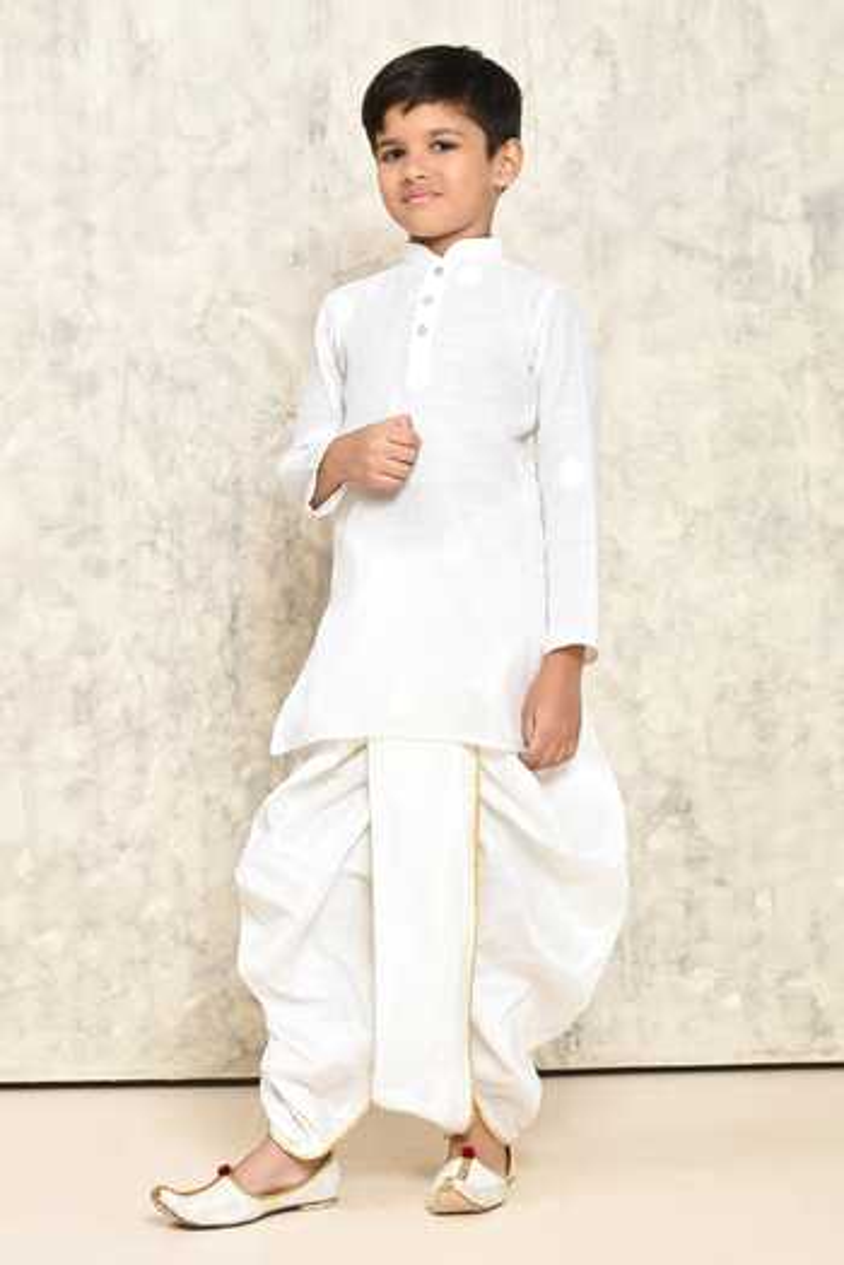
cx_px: 422
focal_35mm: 50
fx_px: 1758
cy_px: 632
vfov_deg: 39.6
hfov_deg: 27.0
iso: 800
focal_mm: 50
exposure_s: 1/160
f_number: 8
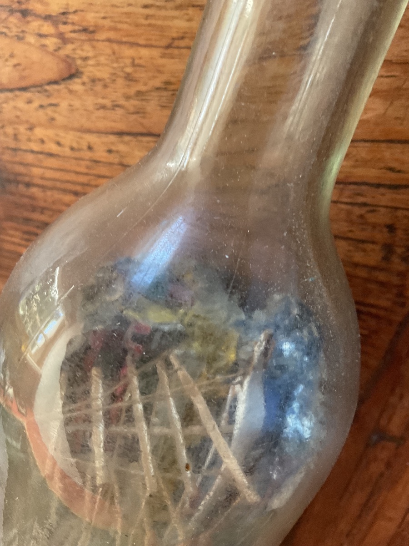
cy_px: 273
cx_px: 204
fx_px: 457
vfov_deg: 61.7
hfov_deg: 48.2
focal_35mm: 29
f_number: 1.8
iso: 200
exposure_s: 1/60
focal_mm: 3
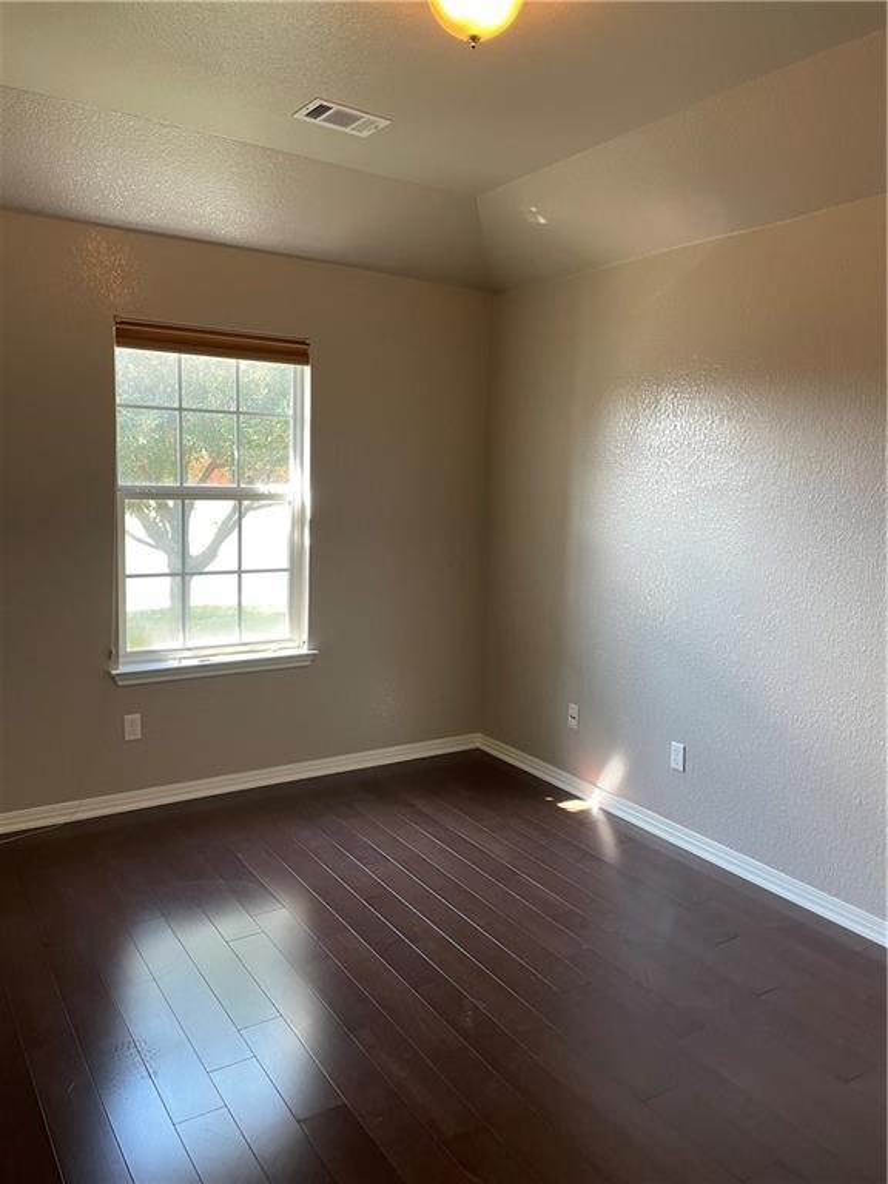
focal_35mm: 26
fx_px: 889
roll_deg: -1.1
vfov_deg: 67.3
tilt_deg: -6.1
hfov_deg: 53.1
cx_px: 444
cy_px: 592
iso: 80
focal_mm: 4.2
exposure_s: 1/60
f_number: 1.6
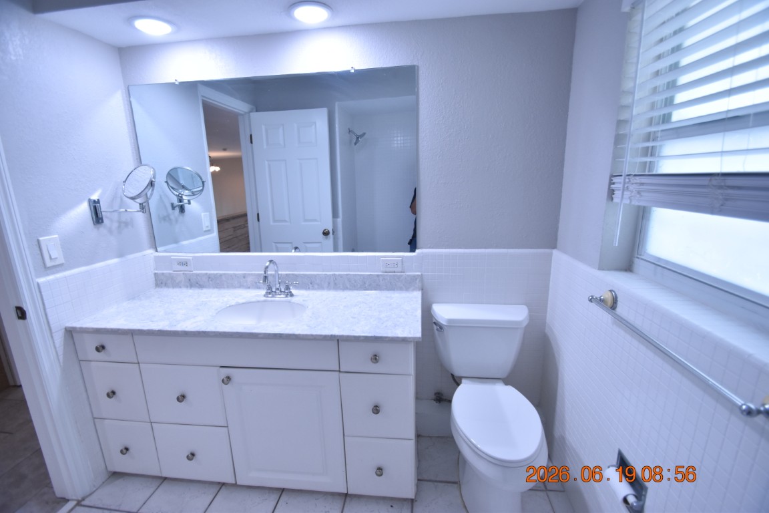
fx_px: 320
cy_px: 256
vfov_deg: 77.3
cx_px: 384
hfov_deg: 100.4
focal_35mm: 15
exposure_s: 1/180
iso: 800
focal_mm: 10
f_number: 3.5
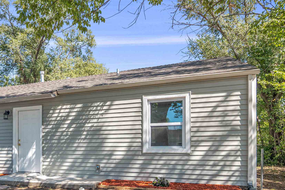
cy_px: 148
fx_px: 222
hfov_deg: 63.1
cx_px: 85
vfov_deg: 44.5
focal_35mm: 28
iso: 200
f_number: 6.3
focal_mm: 15
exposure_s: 1/320
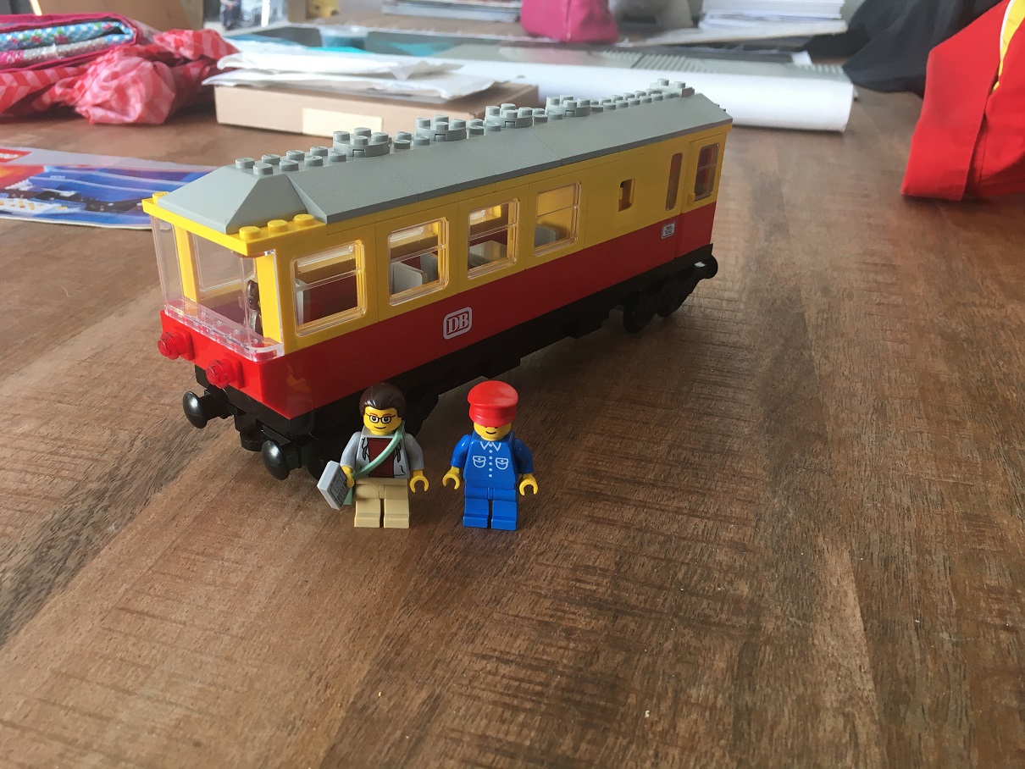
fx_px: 859
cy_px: 384
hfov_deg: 61.6
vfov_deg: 48.2
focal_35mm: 29
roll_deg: -1.7
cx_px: 512
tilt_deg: -26.7
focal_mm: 4.15
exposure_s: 1/33
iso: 25
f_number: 2.2
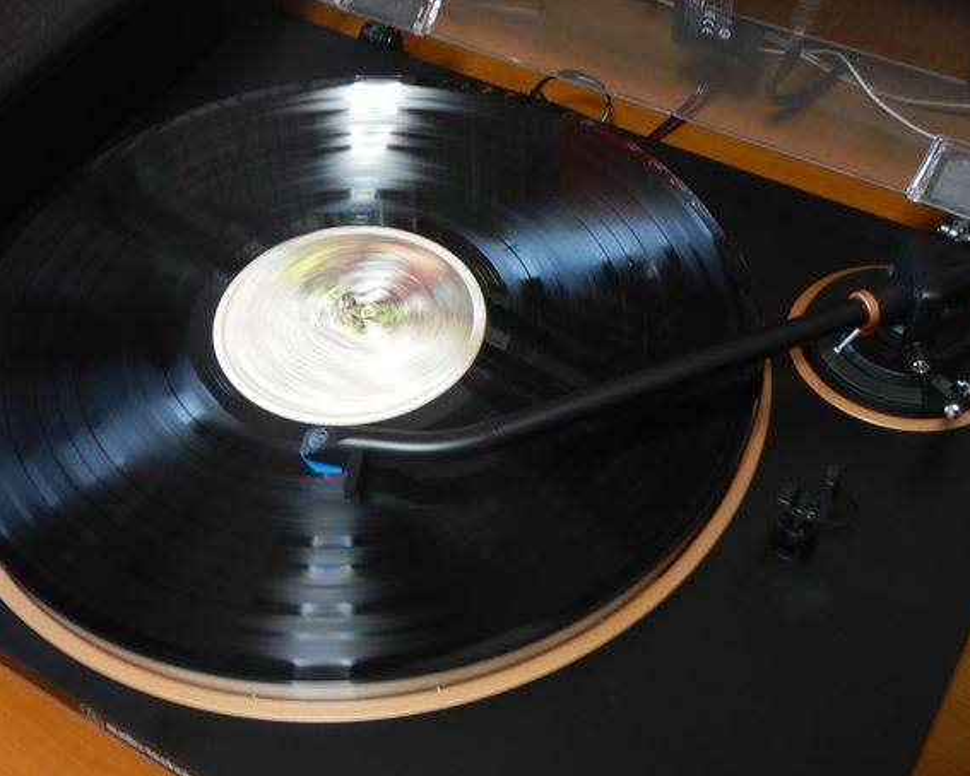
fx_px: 1264
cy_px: 380
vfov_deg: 34.2
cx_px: 464
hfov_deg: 42.0
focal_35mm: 44
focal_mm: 7.2
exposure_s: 1/10
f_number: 4.2
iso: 400
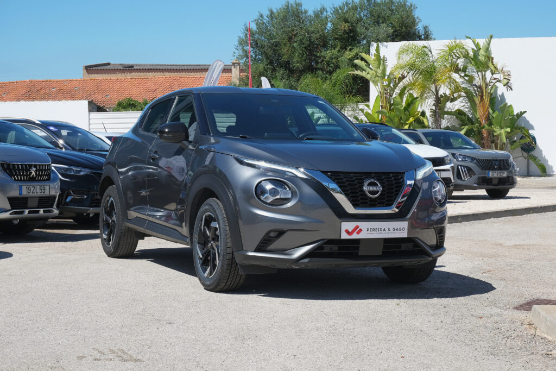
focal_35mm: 67
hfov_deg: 30.1
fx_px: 1035
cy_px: 186
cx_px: 278
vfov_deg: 20.3
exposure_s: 1/250
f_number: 9
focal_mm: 44.5
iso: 160
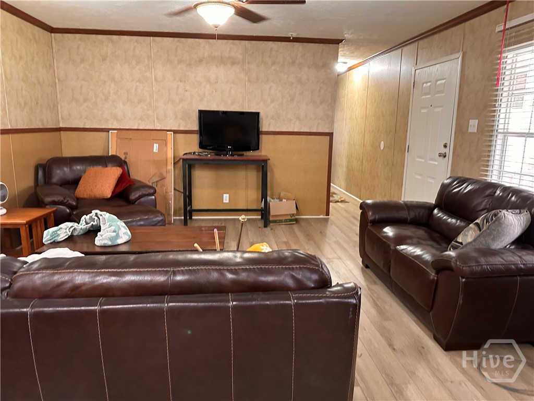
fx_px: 370
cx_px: 267
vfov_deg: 56.8
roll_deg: -1.6
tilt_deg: -11.4
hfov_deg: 71.6
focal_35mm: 24
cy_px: 200
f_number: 1.78
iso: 640
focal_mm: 6.86
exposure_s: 1/40
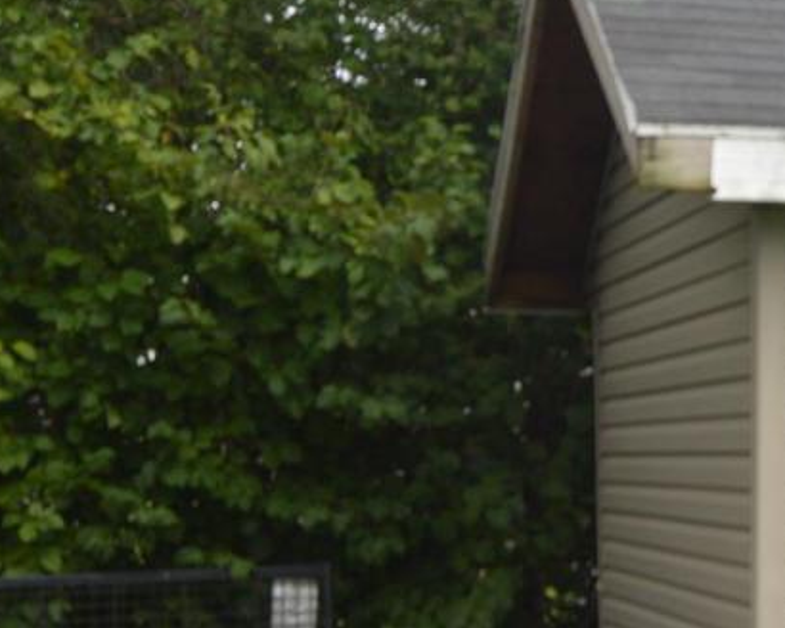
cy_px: 474
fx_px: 2640
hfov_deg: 15.7
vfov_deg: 13.5
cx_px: 1151
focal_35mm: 114
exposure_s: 1/125
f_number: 5.6
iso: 100
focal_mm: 23
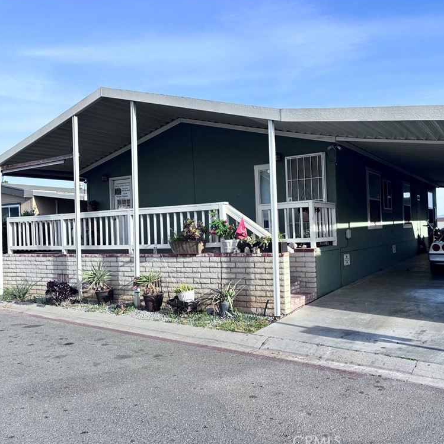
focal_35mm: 29
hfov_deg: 54.9
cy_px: 222
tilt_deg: +0.4
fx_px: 421
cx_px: 282
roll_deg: +2.9
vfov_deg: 55.6
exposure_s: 1/2415
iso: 80
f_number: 1.78
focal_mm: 6.76
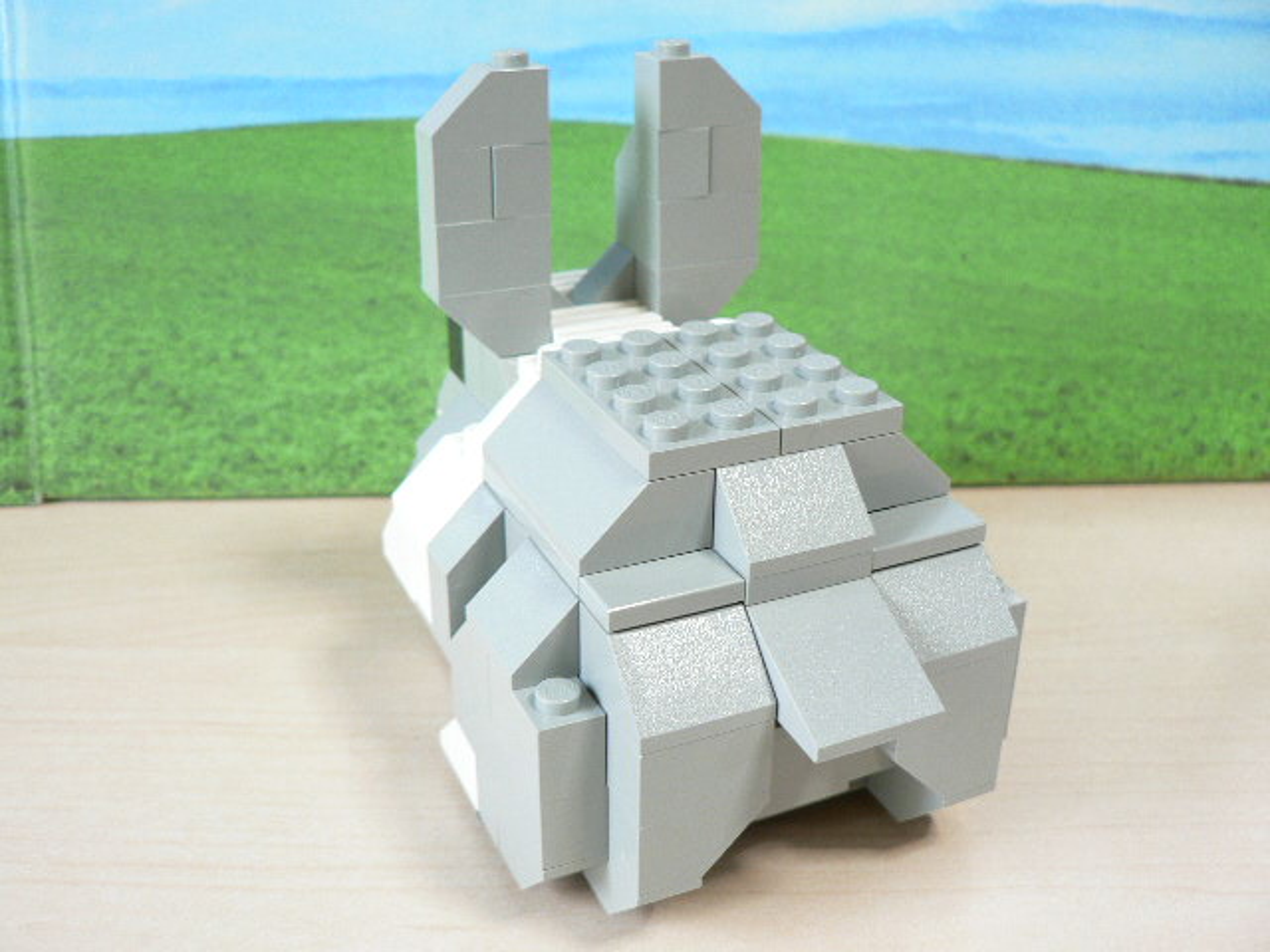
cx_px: 635
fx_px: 1321
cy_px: 476
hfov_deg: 51.4
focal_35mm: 36
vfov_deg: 39.7
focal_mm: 6
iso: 150
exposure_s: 1/15
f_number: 2.8
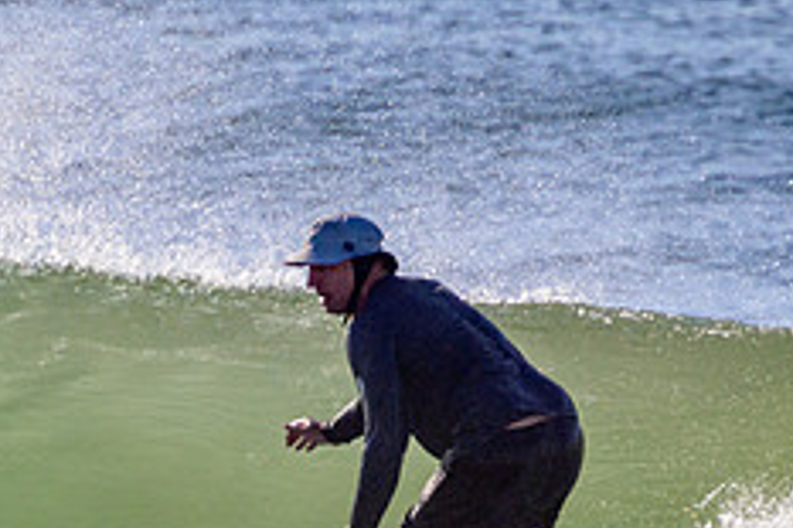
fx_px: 49284
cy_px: 624
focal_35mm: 2239
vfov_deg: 0.6
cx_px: 108
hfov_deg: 0.9
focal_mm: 800
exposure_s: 1/2000
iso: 800
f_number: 11
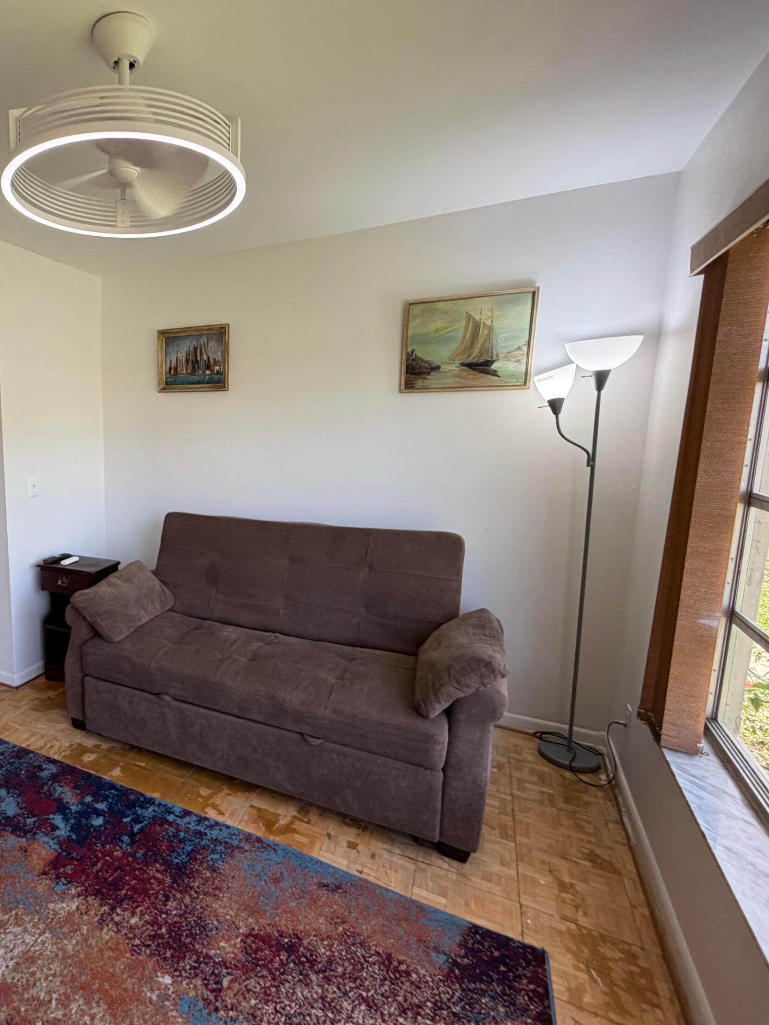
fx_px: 563
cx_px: 158
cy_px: 514
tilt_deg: -9.2
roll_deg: +1.4
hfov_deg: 63.0
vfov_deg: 84.7
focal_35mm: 19
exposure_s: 1/120
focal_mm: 2.22
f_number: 2.2
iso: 250
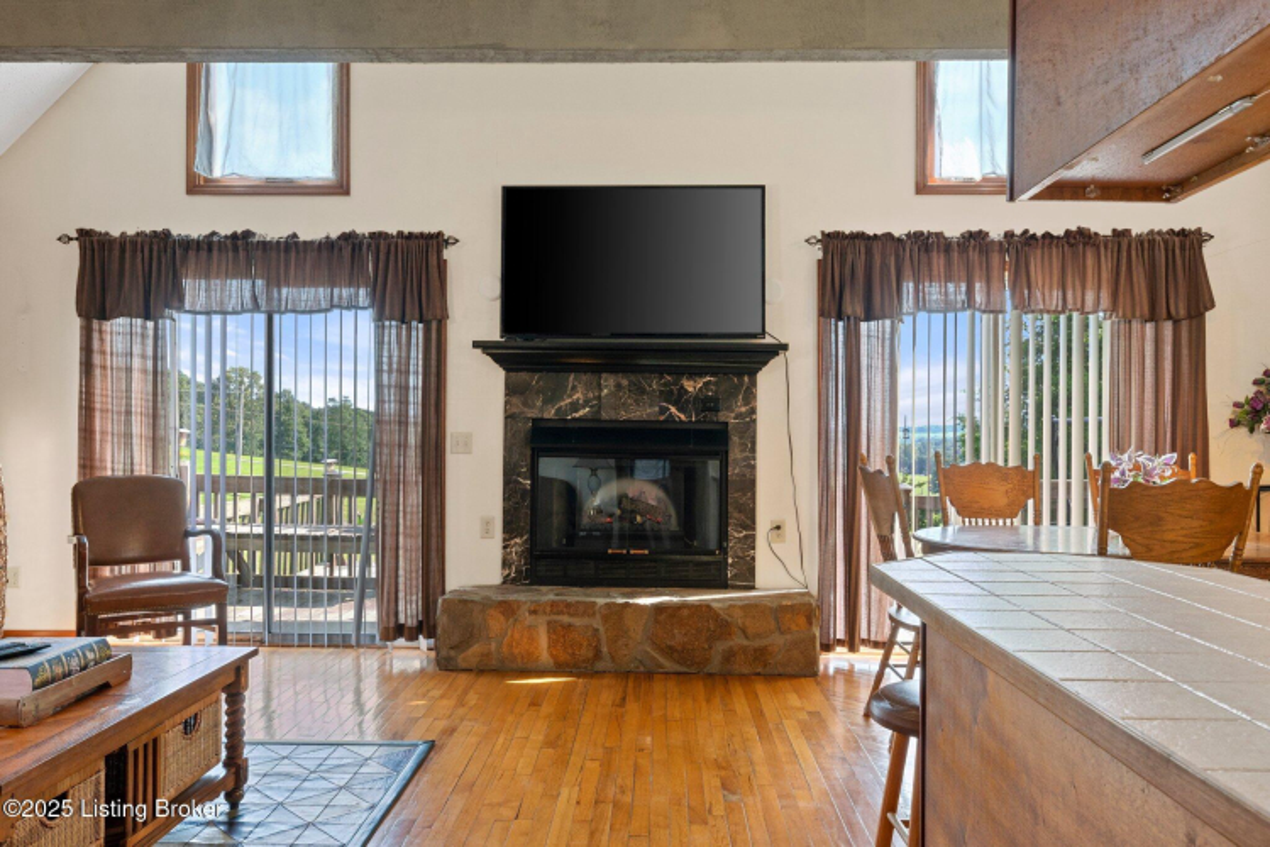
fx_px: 988
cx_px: 635
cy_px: 424
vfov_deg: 46.4
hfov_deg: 65.5
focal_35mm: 28
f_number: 7.1
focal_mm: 19
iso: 400
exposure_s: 1/15
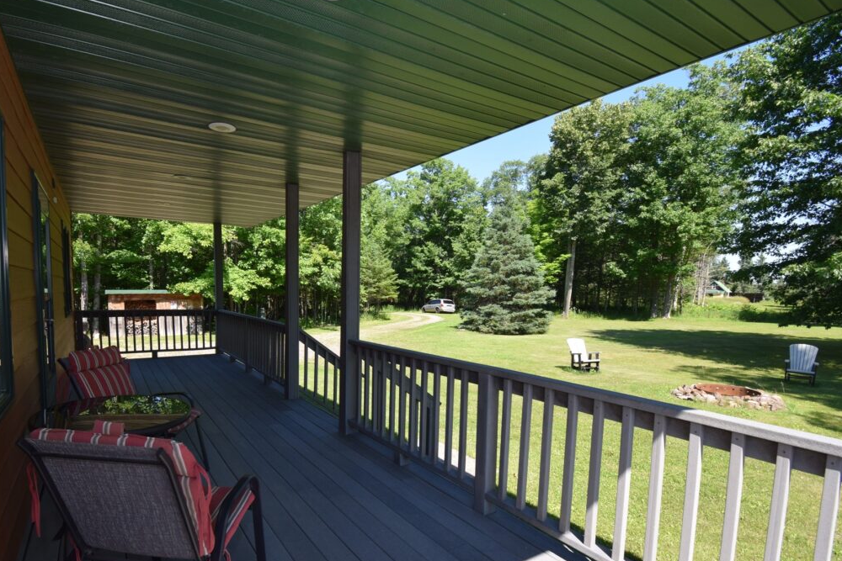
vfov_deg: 67.0
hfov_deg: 89.2
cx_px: 353
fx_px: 421
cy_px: 325
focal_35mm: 18
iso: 250
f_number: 8
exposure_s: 1/250
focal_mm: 10
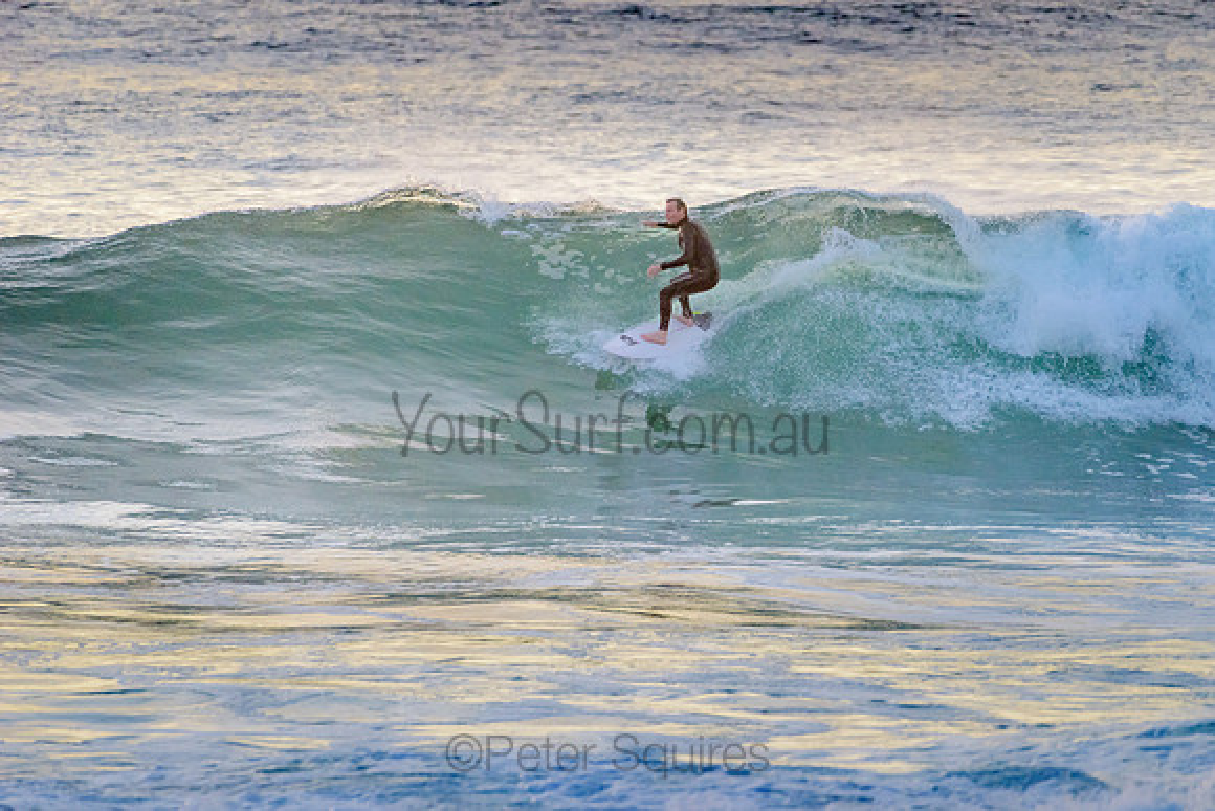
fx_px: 20687
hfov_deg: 3.4
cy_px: 342
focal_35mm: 613
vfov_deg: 2.2
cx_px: 744
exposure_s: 1/800
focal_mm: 500
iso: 900
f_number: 5.6
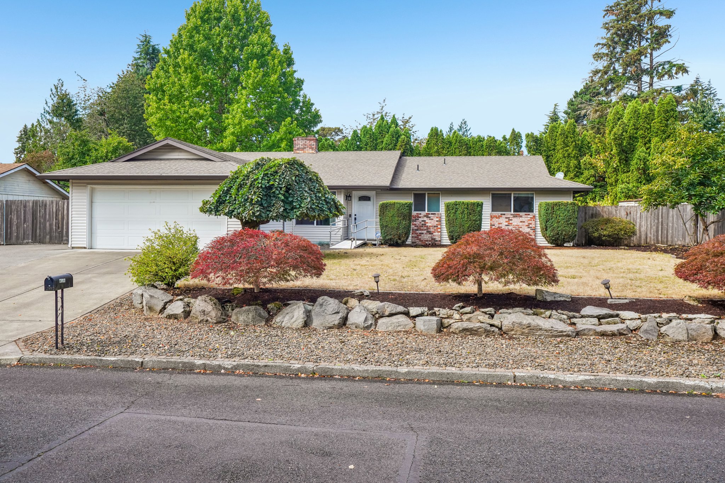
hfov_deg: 60.3
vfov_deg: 42.3
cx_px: 362
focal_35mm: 31
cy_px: 242
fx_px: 624
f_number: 8
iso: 400
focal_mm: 31
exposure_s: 1/500
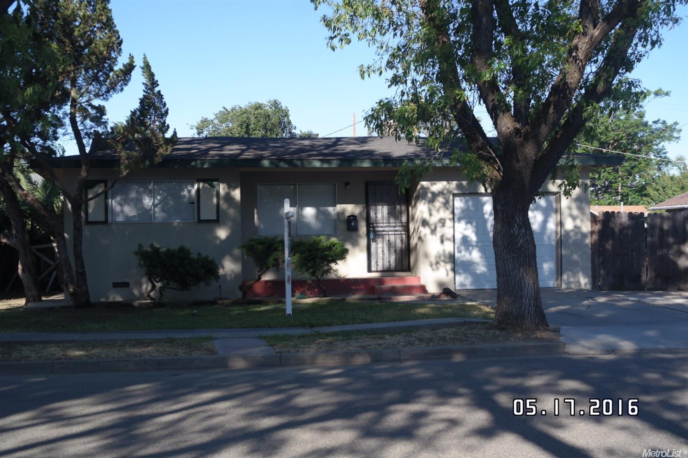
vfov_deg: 25.5
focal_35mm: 53
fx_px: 1013
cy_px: 229
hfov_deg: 37.5
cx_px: 344
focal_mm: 35
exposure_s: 1/180
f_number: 5.6
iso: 100
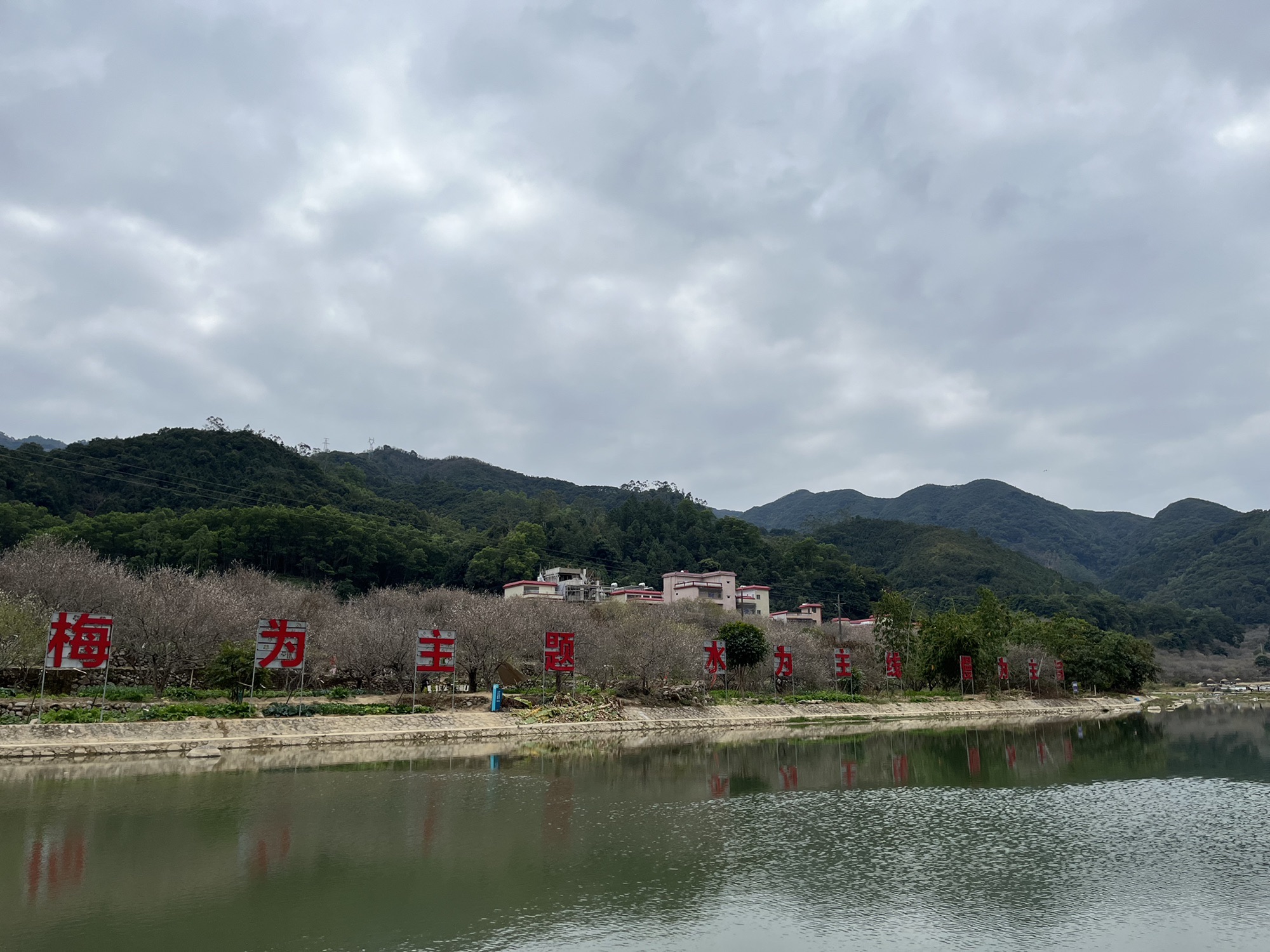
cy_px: 476
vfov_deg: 53.1
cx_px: 635
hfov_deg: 67.3
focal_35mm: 26
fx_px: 954
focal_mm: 5.1
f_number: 1.6
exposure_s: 1/4016
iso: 50
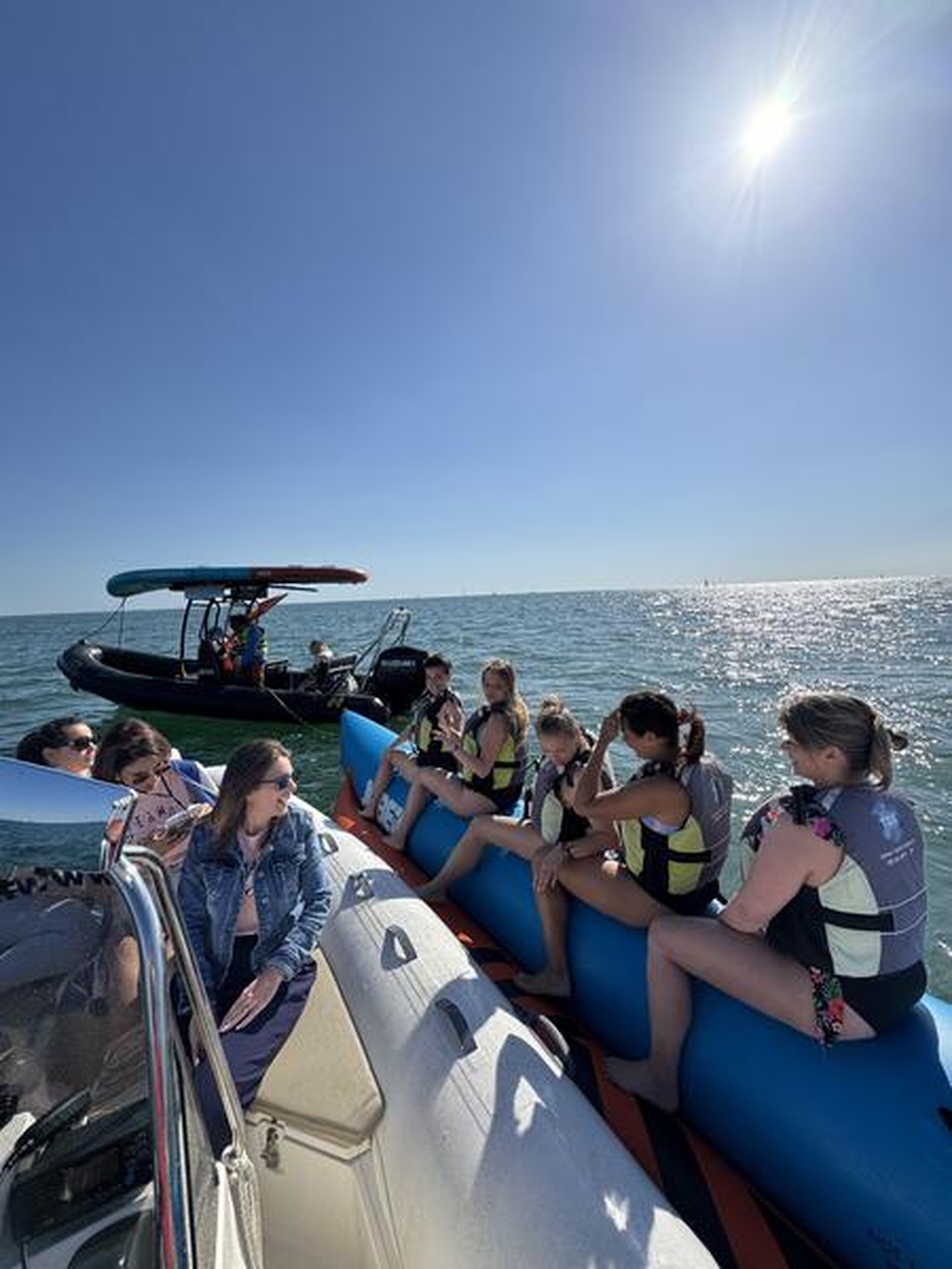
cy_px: 634
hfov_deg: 85.7
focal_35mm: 14
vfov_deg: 102.1
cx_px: 476
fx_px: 513
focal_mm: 2.22
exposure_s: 1/3390
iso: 50
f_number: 2.2
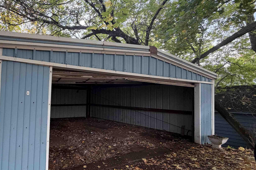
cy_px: 94
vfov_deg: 57.1
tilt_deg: +0.7
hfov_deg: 73.6
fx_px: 156
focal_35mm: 22
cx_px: 67
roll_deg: -0.1
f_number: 2.2
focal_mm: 2.22
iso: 200
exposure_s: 1/121
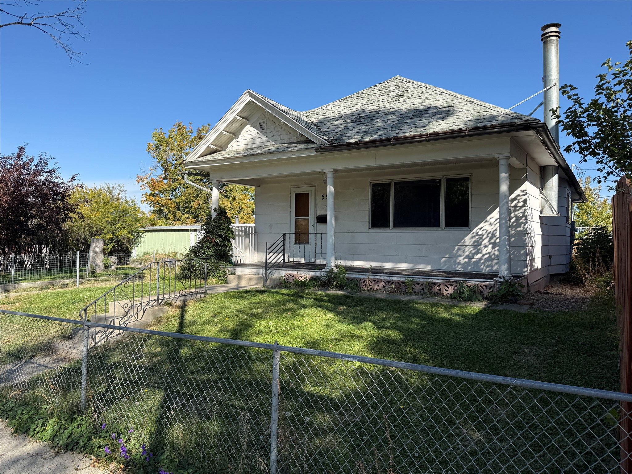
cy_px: 237
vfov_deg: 56.8
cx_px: 316
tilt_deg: -0.6
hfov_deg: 71.6
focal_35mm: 24
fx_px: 438
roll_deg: -0.1
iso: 80
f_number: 1.78
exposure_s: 1/2611
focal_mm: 6.76
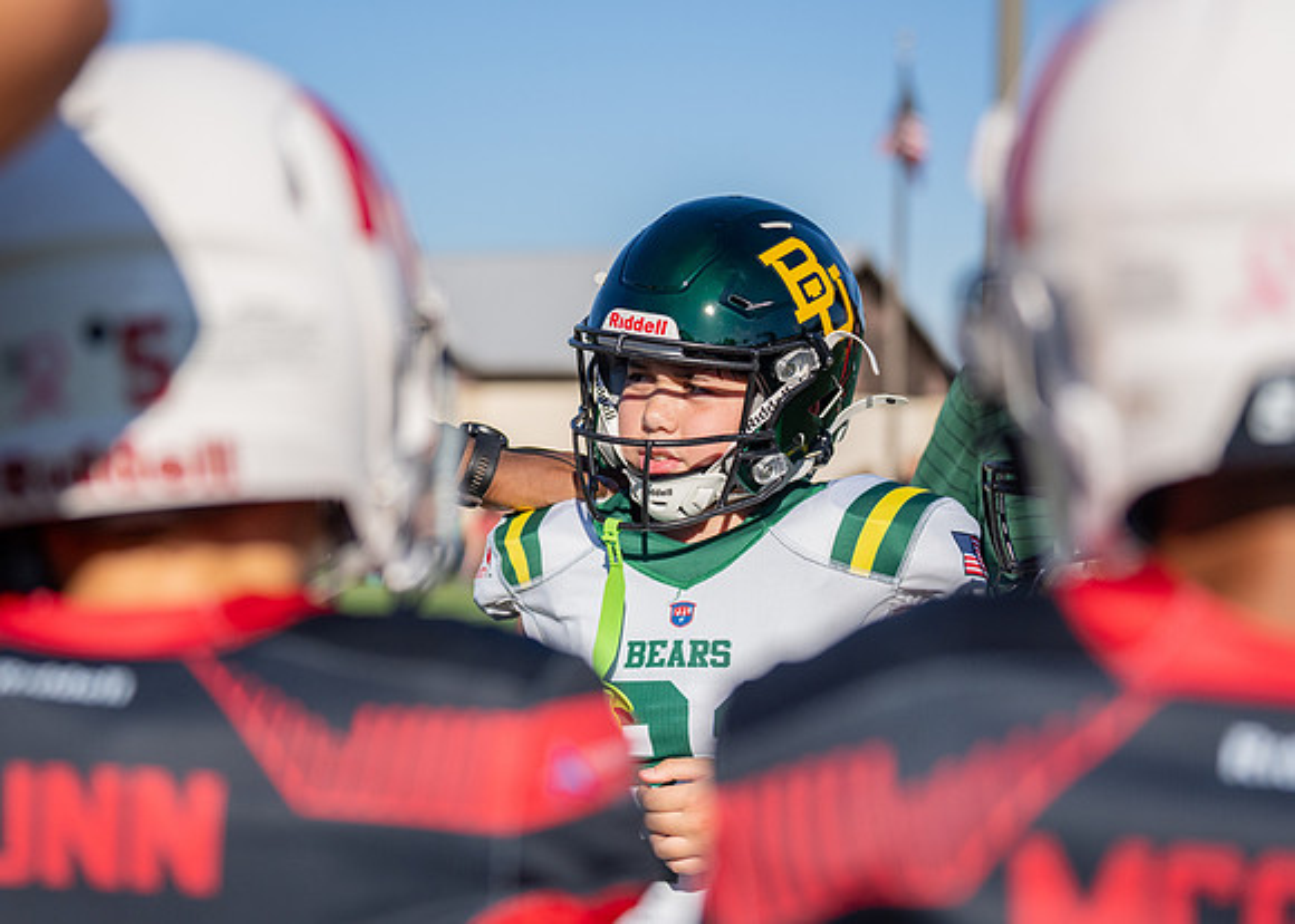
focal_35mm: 91
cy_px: 470
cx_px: 620
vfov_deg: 15.8
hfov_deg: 22.0
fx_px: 3331
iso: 400
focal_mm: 70
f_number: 2.8
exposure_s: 1/8000
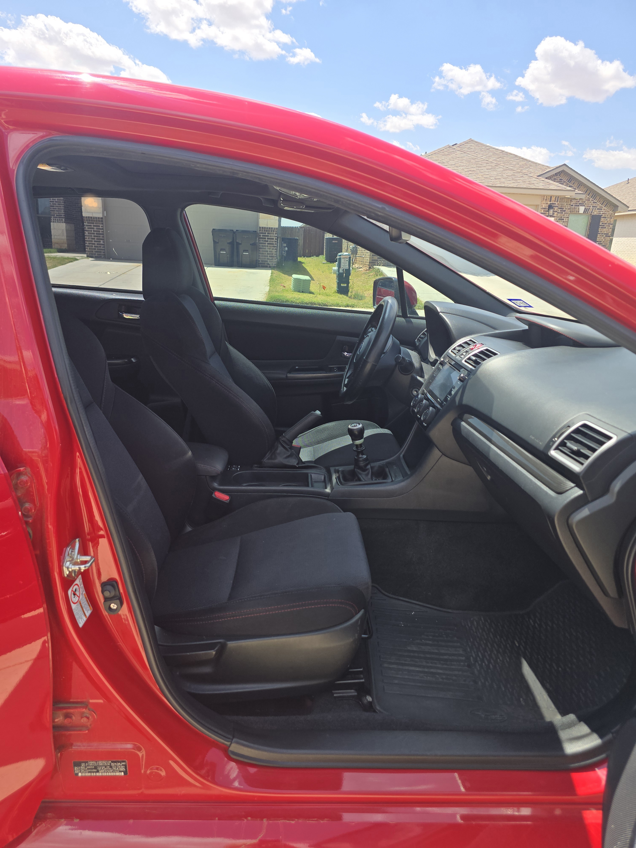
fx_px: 563
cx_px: 318
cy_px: 424
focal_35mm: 23
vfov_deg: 73.9
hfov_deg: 58.9
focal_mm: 6.3
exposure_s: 1/435
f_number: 1.7
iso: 12
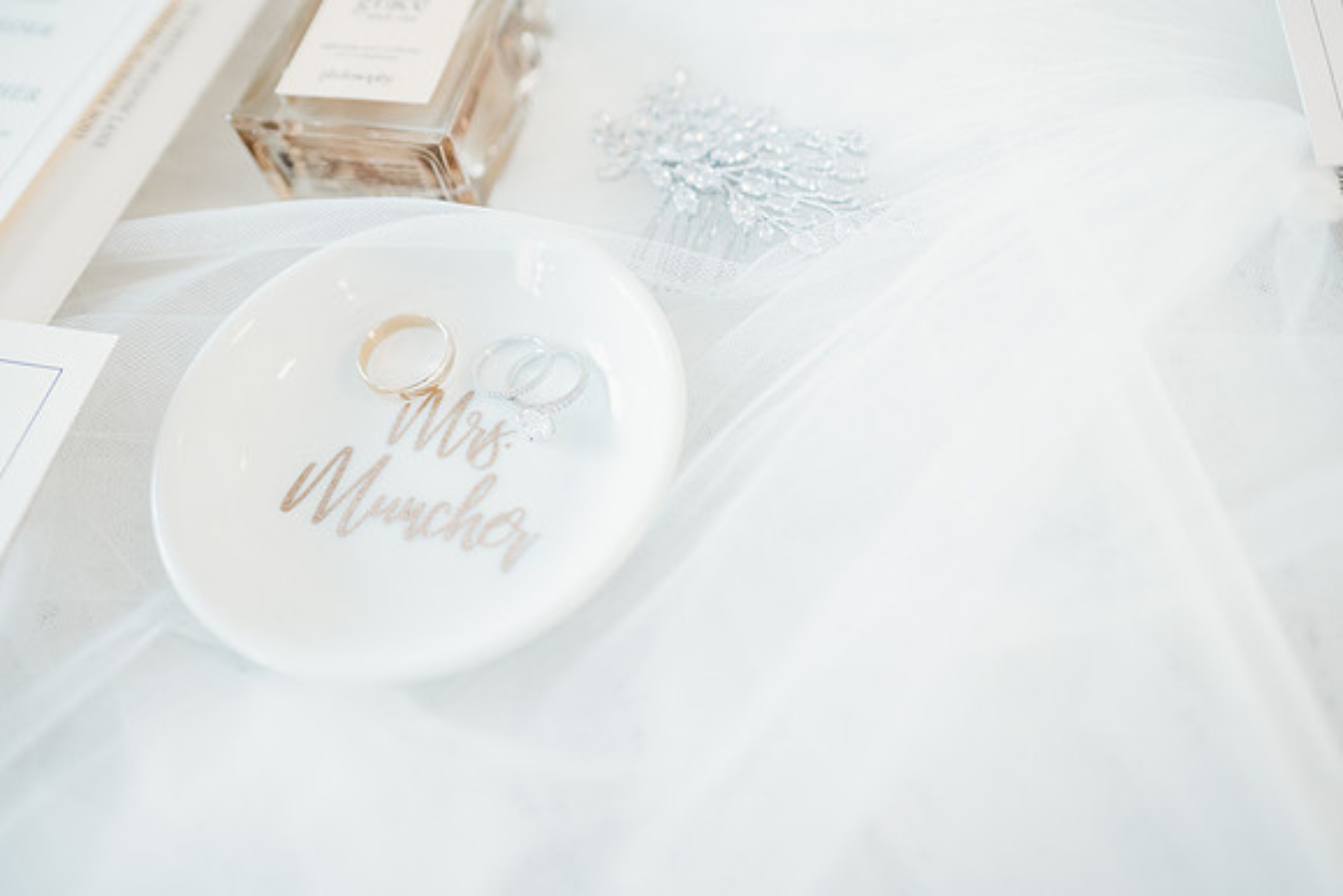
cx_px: 672
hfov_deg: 73.7
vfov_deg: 53.2
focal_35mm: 24
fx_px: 896
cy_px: 448
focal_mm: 24
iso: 500
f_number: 2.5
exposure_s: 1/160
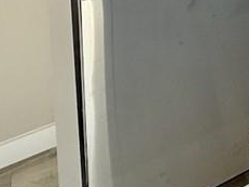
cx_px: 351
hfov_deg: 25.3
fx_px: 446
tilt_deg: -1.1
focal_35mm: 62
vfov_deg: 16.9
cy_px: -197
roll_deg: +0.8
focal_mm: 2.22
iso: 100
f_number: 2.2
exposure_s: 1/99
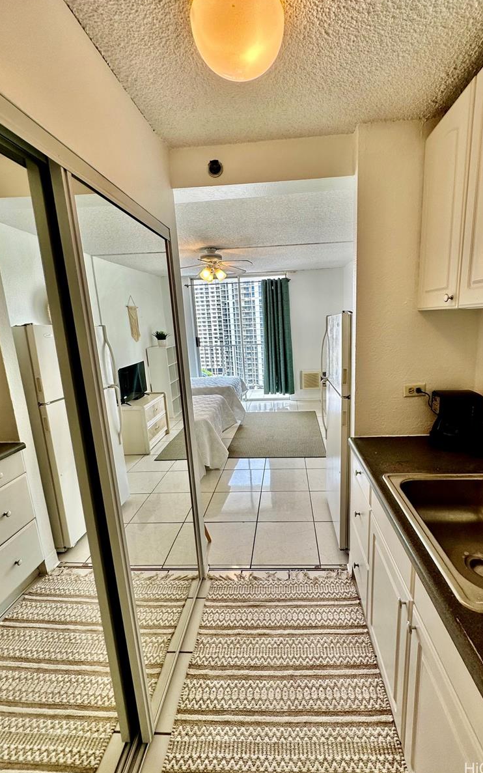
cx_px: 268
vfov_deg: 101.5
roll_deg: +2.7
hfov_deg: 74.6
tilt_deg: -11.5
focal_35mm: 15
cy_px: 384
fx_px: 316
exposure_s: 1/122
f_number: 2.2
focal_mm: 2.22
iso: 40
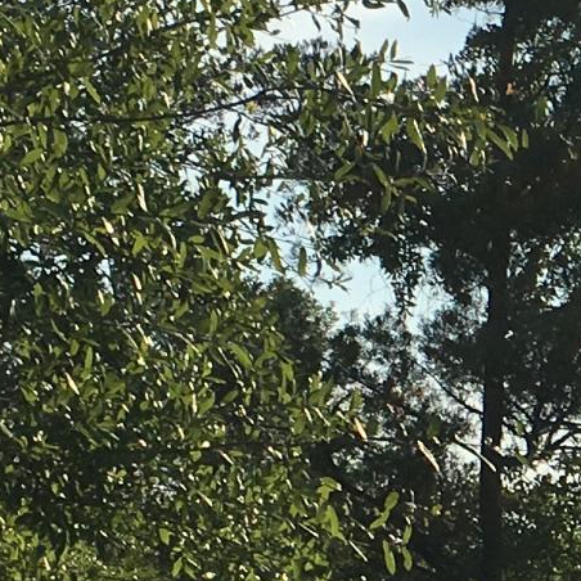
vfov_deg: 10.2
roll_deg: +0.6
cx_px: 1057
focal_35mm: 170
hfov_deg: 9.7
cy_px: 573
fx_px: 3228
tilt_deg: +1.2
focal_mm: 4.15
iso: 25
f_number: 2.2
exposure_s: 1/3663
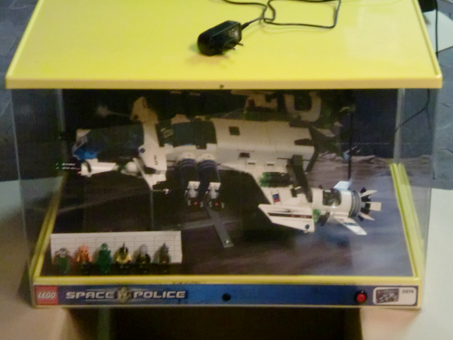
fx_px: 1204
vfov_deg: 16.1
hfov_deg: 21.3
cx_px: 226
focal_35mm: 92
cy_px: 170
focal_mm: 16.51
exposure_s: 1/25
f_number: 5.4
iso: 1600
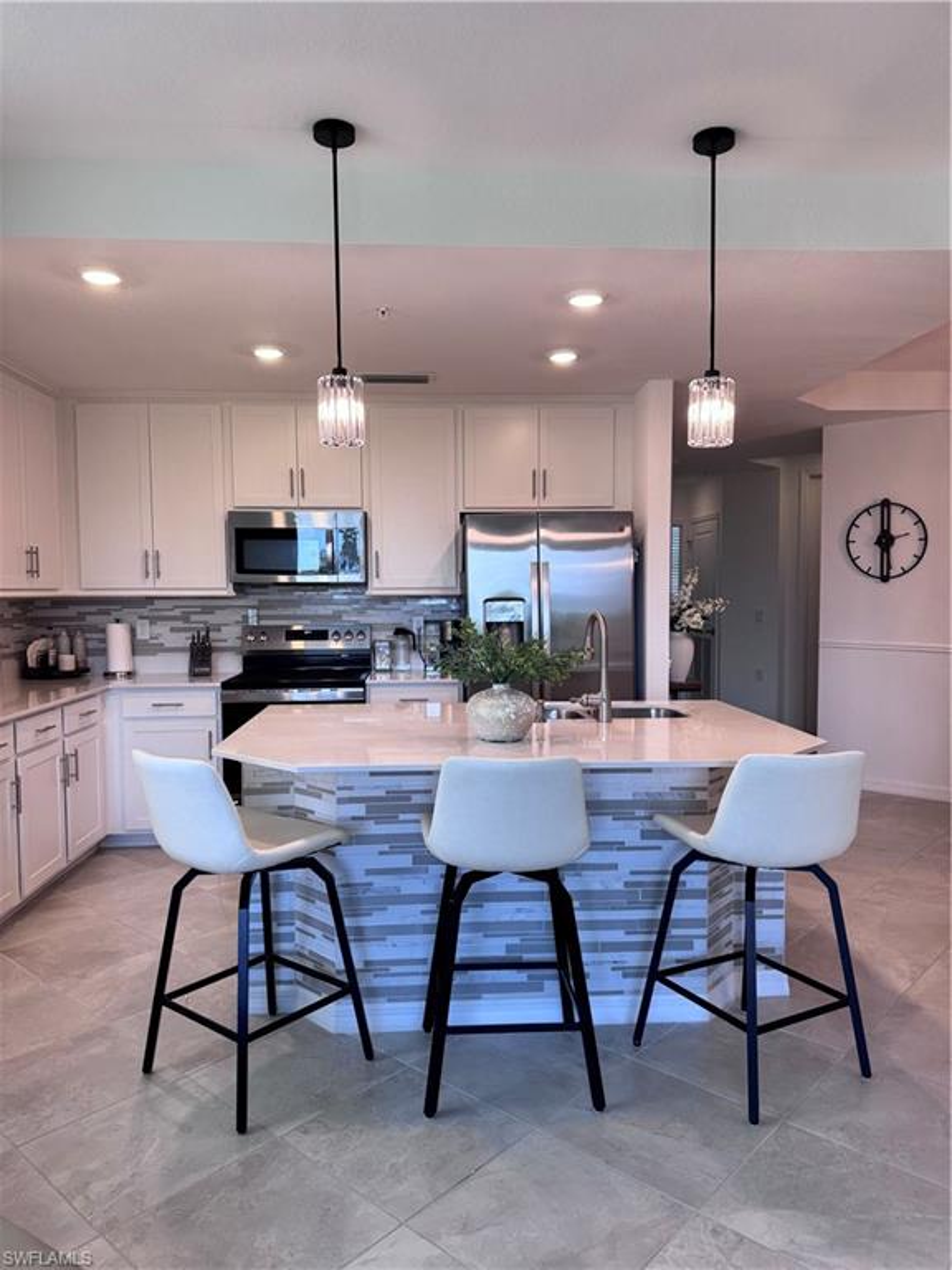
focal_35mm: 24
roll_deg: +0.4
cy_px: 635
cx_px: 476
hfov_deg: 56.8
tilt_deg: -3.4
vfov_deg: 71.6
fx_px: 880
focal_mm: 6.76
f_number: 1.78
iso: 125
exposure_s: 1/120
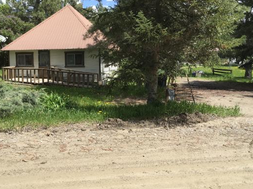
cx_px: 104
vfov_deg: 39.6
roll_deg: +0.4
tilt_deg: -3.3
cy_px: 82
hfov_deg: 51.1
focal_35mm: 36
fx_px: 263
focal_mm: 4.15
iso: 25
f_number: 2.2
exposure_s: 1/916
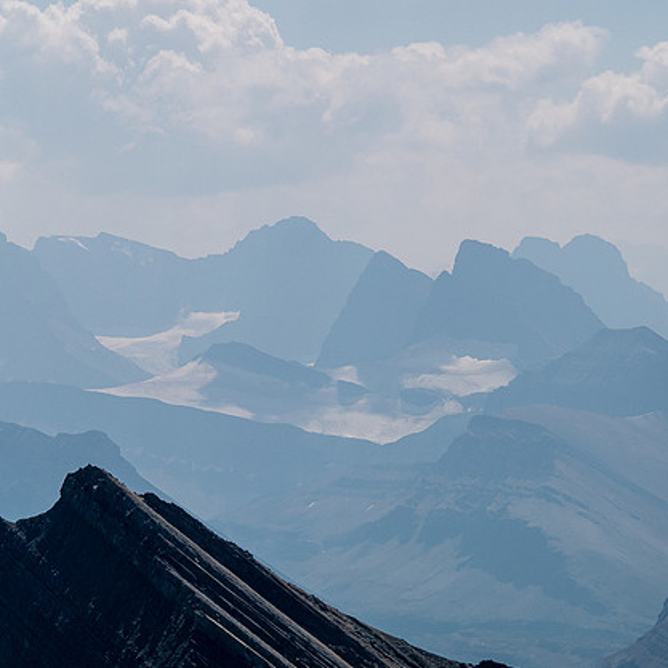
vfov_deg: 5.9
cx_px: 324
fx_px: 6441
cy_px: 321
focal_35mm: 295
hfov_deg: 5.9
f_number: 8
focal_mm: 120
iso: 200
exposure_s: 1/1000
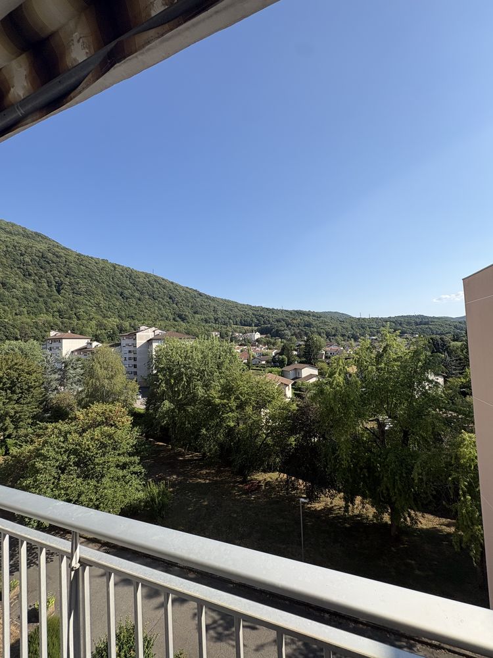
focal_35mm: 14
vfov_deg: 102.1
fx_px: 266
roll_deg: +1.1
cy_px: 329
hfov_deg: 85.7
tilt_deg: +3.4
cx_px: 246
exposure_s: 1/1449
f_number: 2.2
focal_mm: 2.22
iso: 50
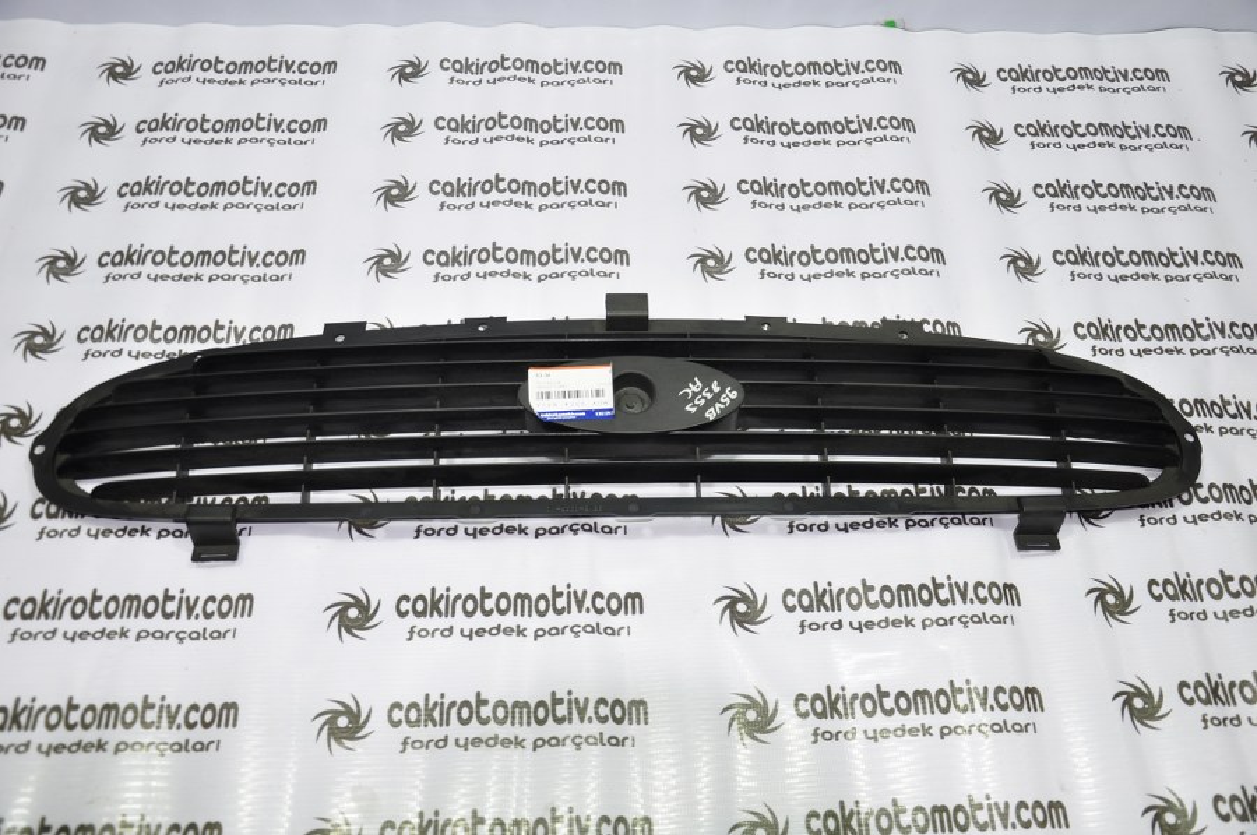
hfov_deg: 59.5
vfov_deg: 41.6
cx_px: 628
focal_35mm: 32
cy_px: 418
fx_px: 1099
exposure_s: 1/40
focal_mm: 21
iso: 200
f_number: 4.5
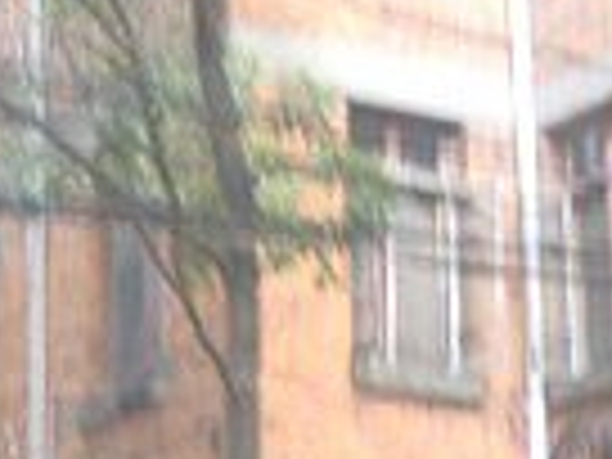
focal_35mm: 143
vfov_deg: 10.1
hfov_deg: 13.2
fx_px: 2528
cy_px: 659
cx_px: -220
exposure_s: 1/30
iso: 80
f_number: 3.5
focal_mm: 6.7
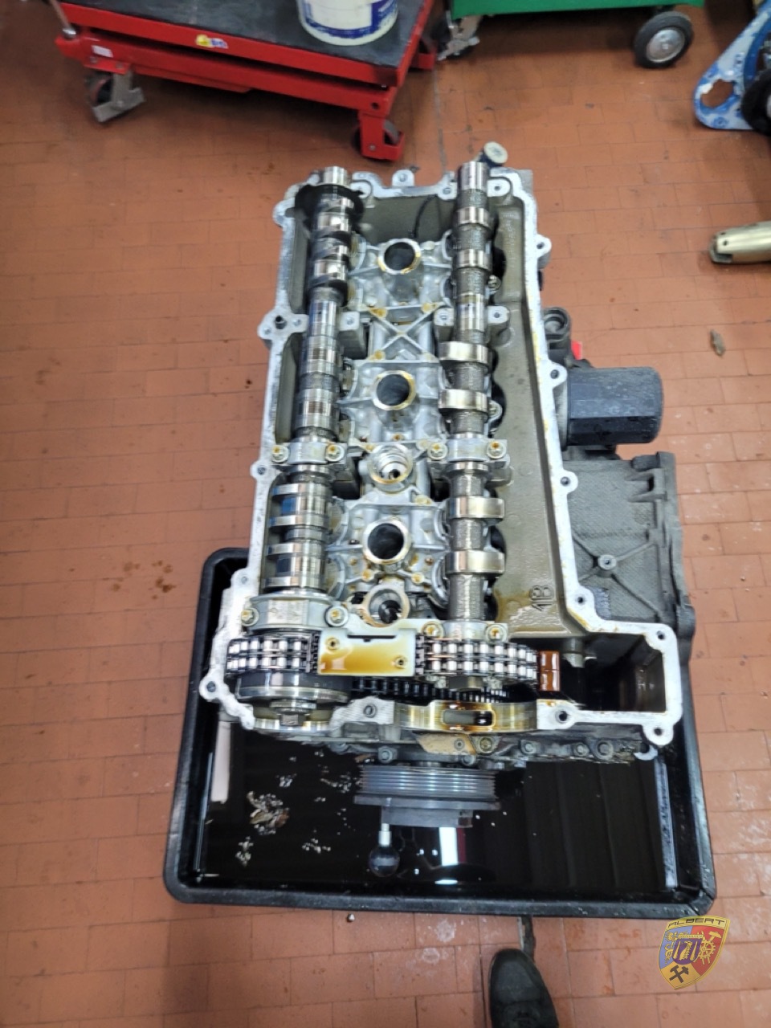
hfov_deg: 53.1
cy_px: 514
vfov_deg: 67.3
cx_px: 386
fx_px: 772
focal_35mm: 26
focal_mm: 5.4
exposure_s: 1/50
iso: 200
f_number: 1.8
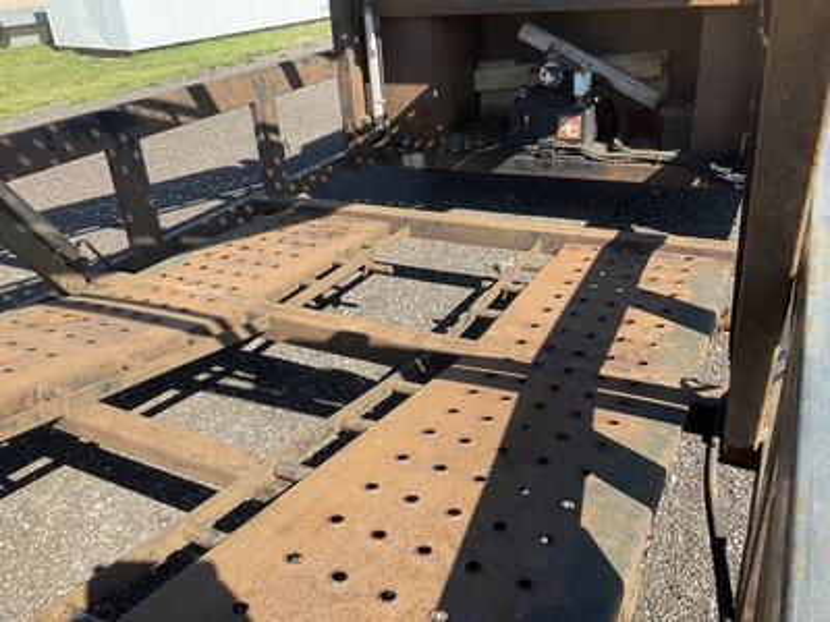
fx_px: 695
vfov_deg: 48.2
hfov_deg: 61.7
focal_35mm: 29
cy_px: 311
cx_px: 415
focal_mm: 3
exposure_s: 1/700
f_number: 1.8
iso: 25
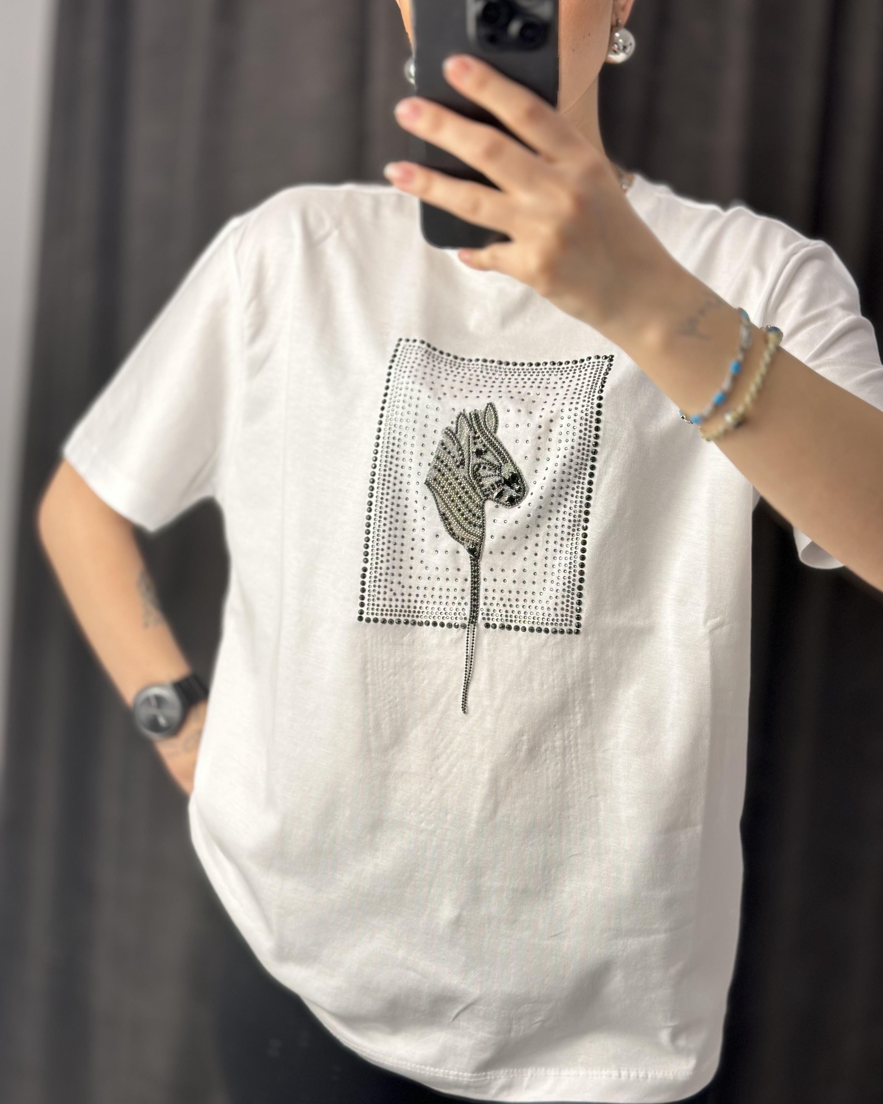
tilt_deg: -30.3
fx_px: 1666
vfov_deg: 36.7
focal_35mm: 51
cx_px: 446
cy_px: 545
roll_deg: -3.9
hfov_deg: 29.7
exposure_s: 1/100
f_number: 1.78
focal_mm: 6.86
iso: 64
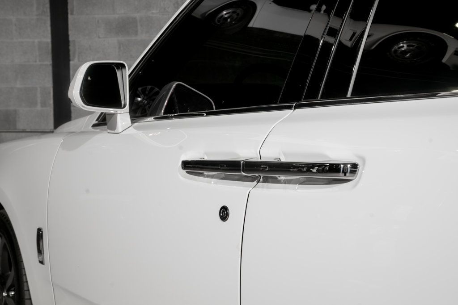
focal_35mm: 50
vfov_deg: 27.0
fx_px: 636
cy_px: 152
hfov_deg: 39.6
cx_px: 229
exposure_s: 1/125
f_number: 9
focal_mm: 50
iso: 400
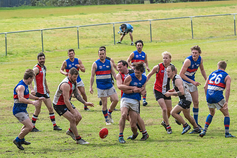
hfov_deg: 4.9
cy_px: 82
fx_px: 2744
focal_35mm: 417
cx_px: 123
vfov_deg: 3.3
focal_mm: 220
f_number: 7.1
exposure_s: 1/3200
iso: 1250
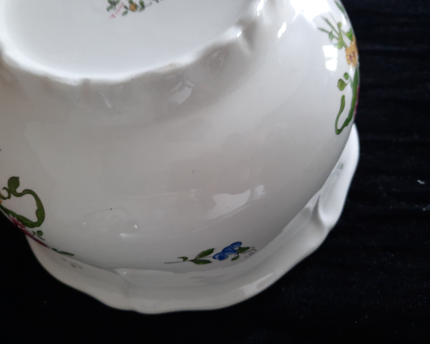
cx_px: 210
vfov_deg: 53.2
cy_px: 167
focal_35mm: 27
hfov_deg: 64.1
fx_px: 344
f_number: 2
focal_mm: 4.6
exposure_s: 1/50
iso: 800
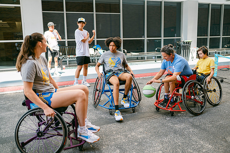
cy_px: 76
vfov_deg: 37.8
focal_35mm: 35
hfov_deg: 54.5
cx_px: 115
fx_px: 223
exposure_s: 1/1000
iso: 100
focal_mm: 35
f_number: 2
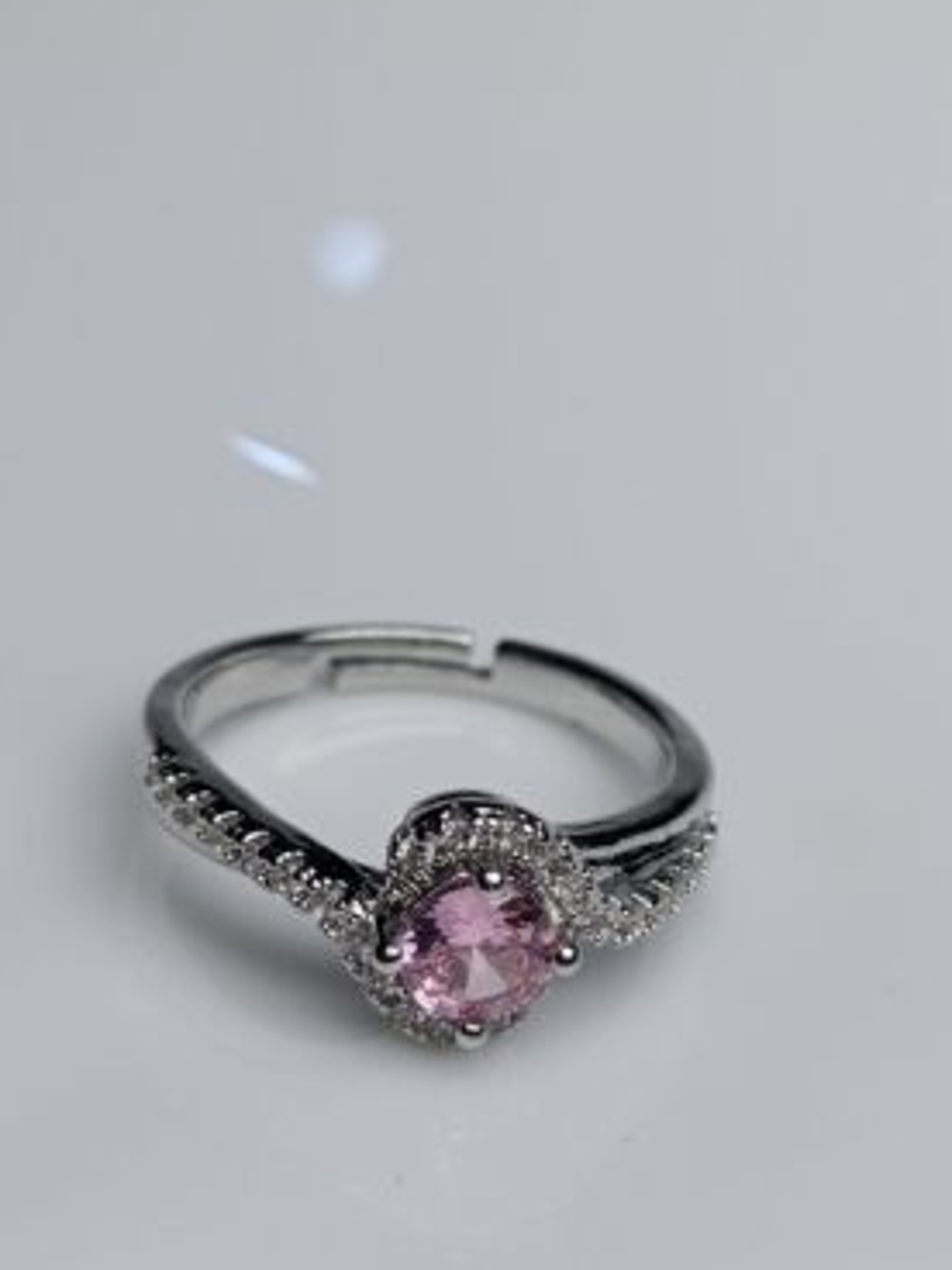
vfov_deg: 34.3
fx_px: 2053
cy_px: 668
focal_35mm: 56
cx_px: 569
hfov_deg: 26.1
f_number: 1.8
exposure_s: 1/506
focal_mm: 3.98
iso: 50
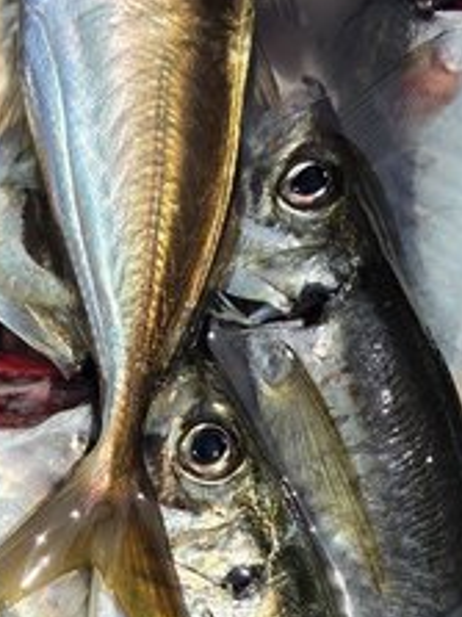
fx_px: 1567
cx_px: 224
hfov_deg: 16.8
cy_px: 534
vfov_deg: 21.8
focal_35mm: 88
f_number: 1.8
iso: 64
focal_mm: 5.4
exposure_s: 1/7887
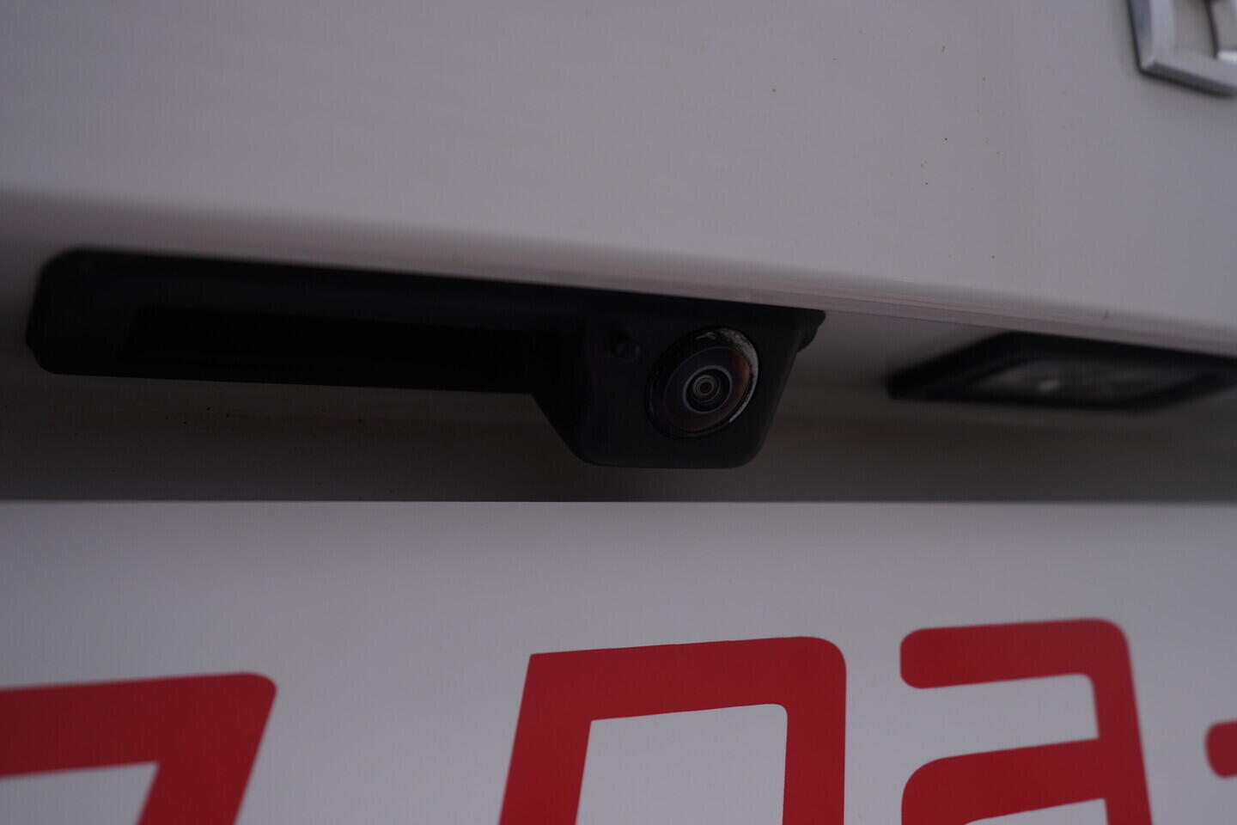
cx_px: 618
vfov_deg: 36.9
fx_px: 1237
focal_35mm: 36
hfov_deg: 53.1
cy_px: 412
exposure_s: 1/100
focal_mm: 24
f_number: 4.5
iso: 125
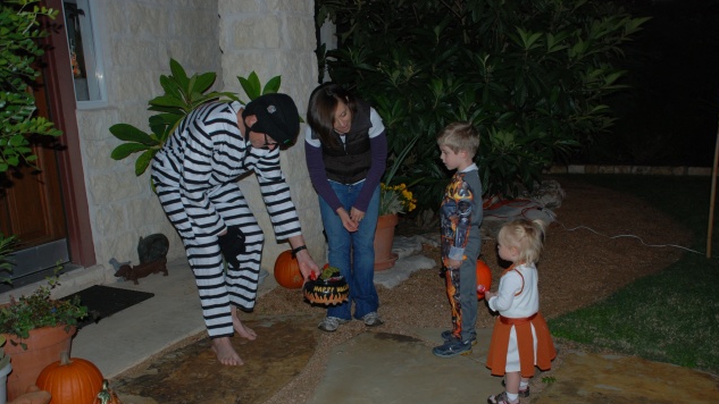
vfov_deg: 33.6
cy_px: 235
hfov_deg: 56.6
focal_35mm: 35
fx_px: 667
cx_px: 362
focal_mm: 22
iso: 200
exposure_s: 1/60
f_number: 3.8
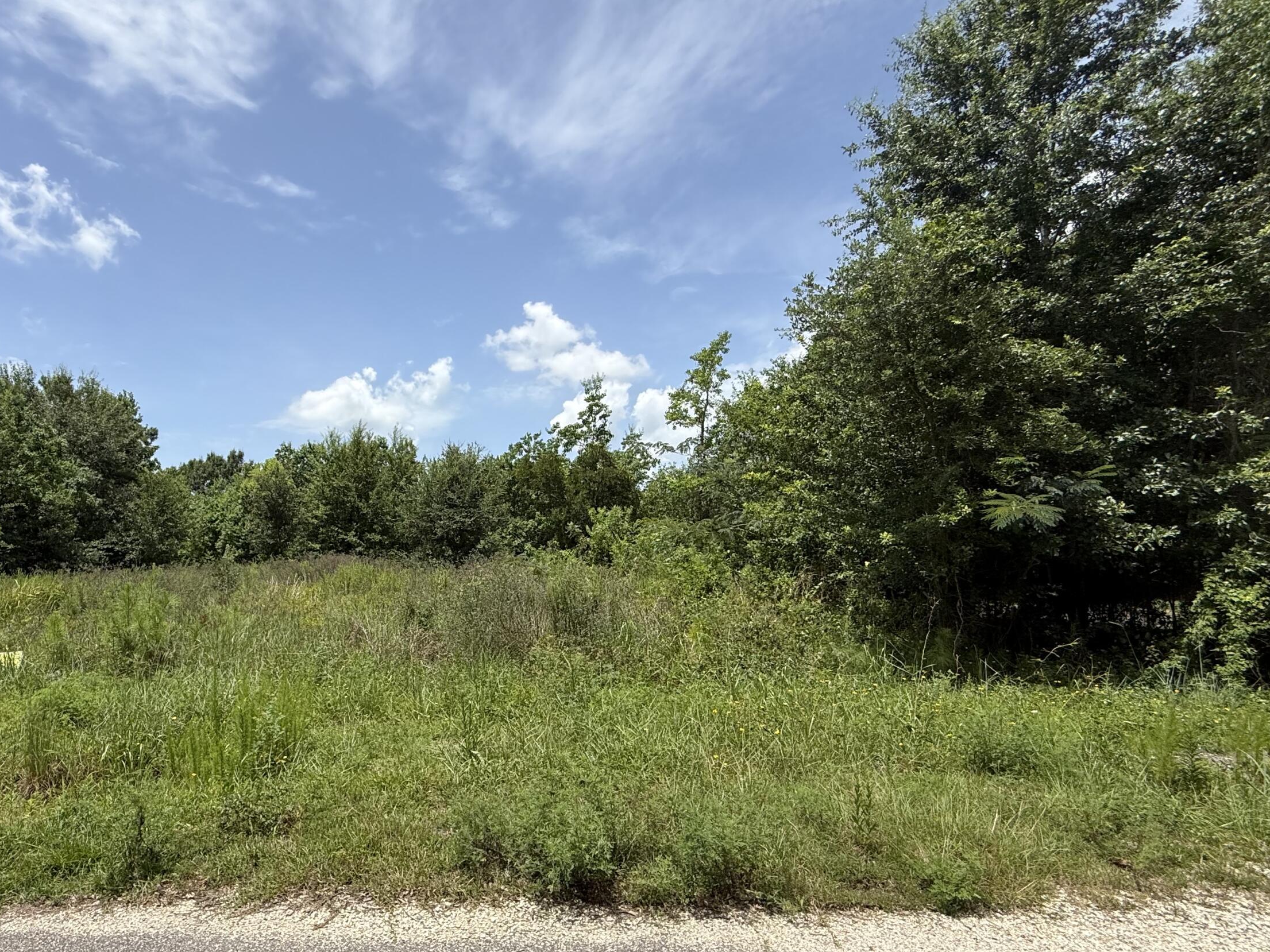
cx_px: 453
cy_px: 508
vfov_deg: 68.6
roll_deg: +0.7
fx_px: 697
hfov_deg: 82.6
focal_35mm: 19
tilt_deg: +6.1
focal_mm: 2.22
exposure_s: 1/2092
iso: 50
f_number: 2.2
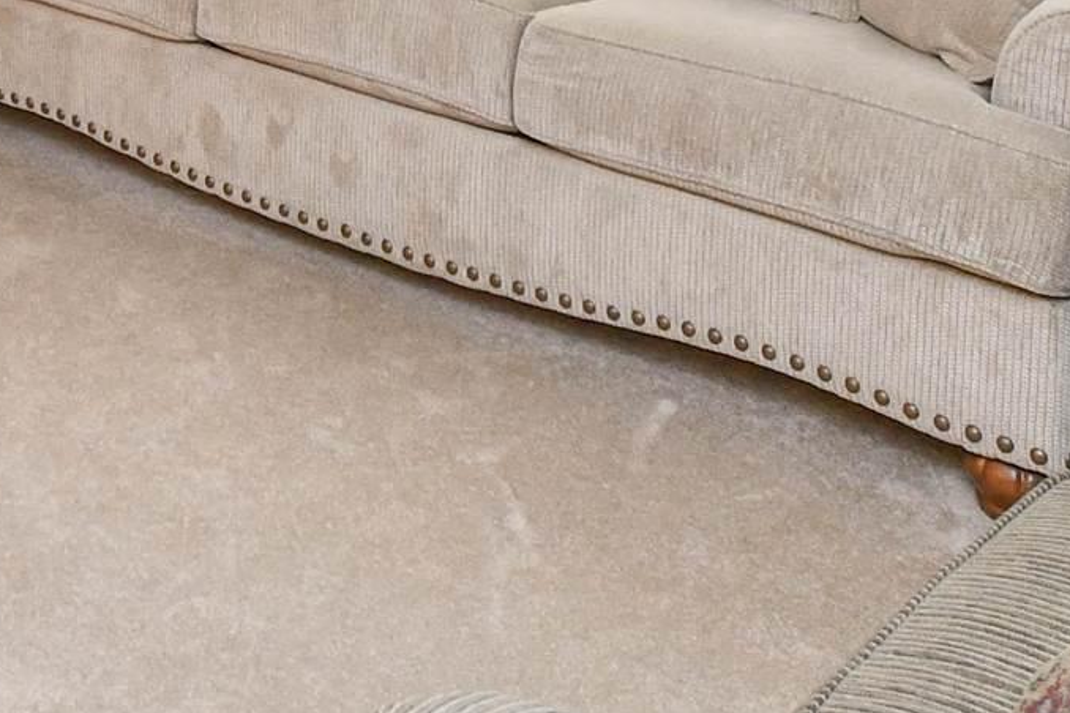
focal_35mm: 68
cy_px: -633
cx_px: 2
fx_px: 2021
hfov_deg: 27.9
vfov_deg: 16.3
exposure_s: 1/125
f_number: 5.6
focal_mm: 10
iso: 1250
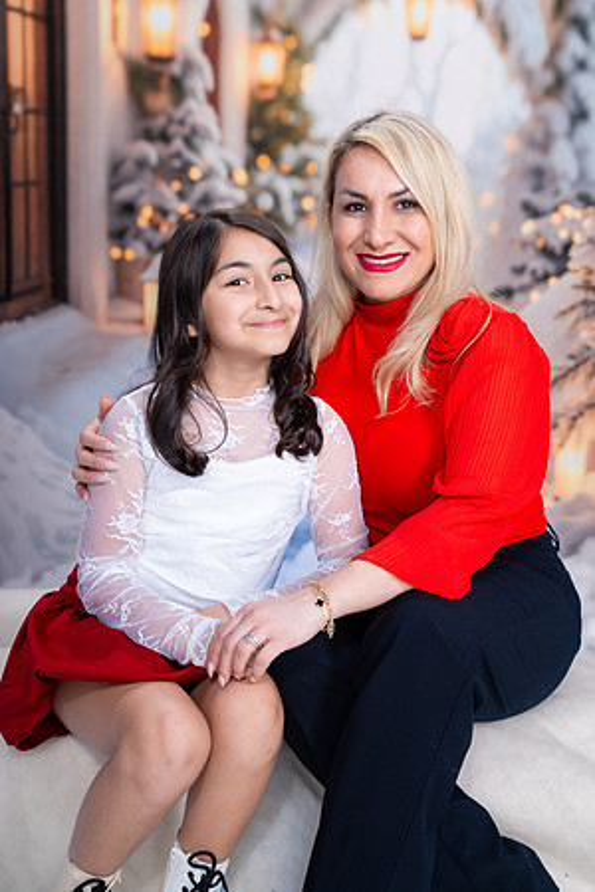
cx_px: 298
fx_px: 1413
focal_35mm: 57
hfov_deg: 23.8
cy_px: 446
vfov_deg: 35.1
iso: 500
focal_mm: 57
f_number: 3.5
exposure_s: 1/200
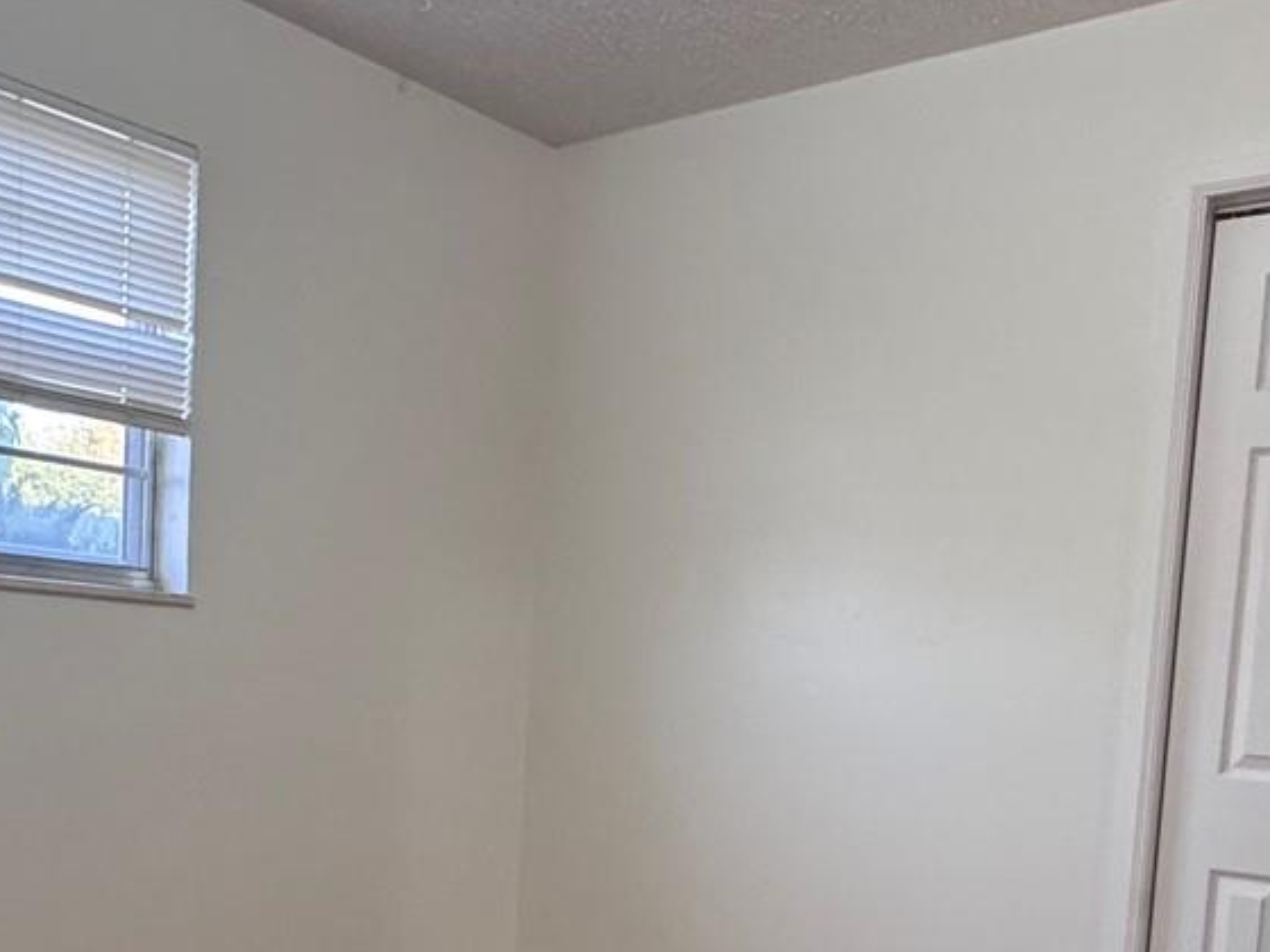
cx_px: 733
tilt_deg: -5.8
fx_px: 1468
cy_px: 827
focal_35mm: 40
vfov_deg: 34.3
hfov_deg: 46.6
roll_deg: -4.2
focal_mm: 2.22
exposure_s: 1/60
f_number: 2.2
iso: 250
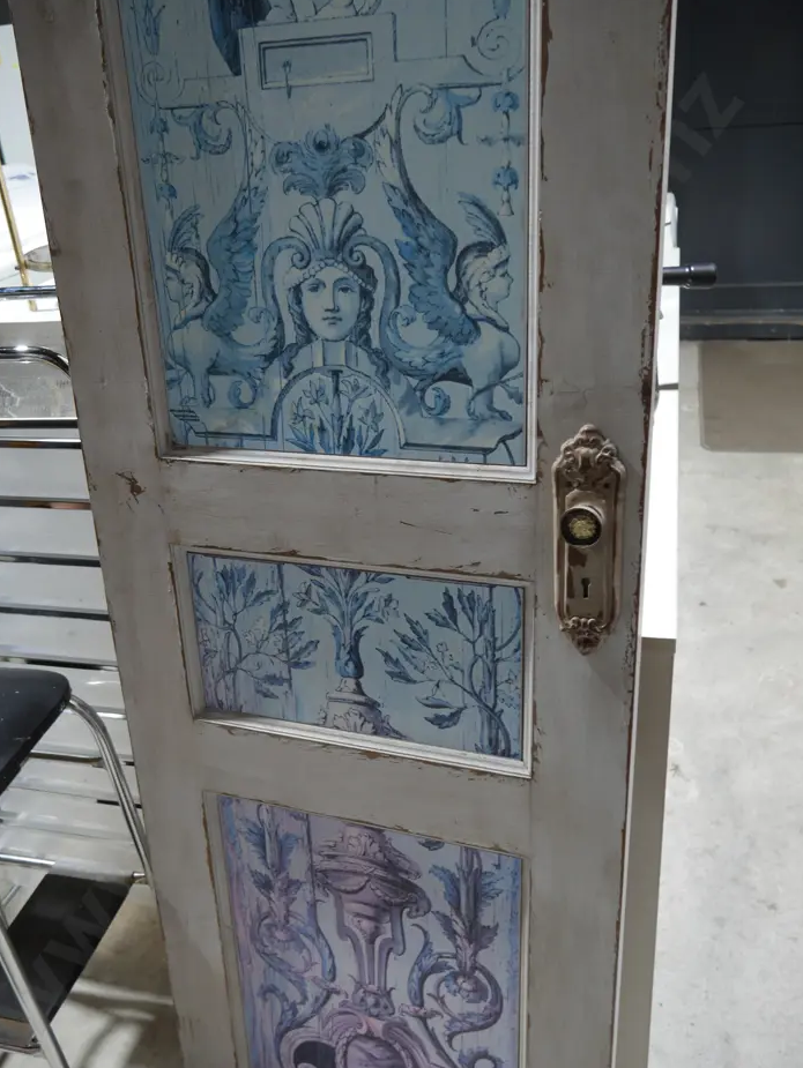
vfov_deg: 58.3
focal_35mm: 31
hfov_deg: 45.4
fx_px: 958
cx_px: 367
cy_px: 560
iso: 400
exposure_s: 1/60
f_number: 3.5
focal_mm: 14
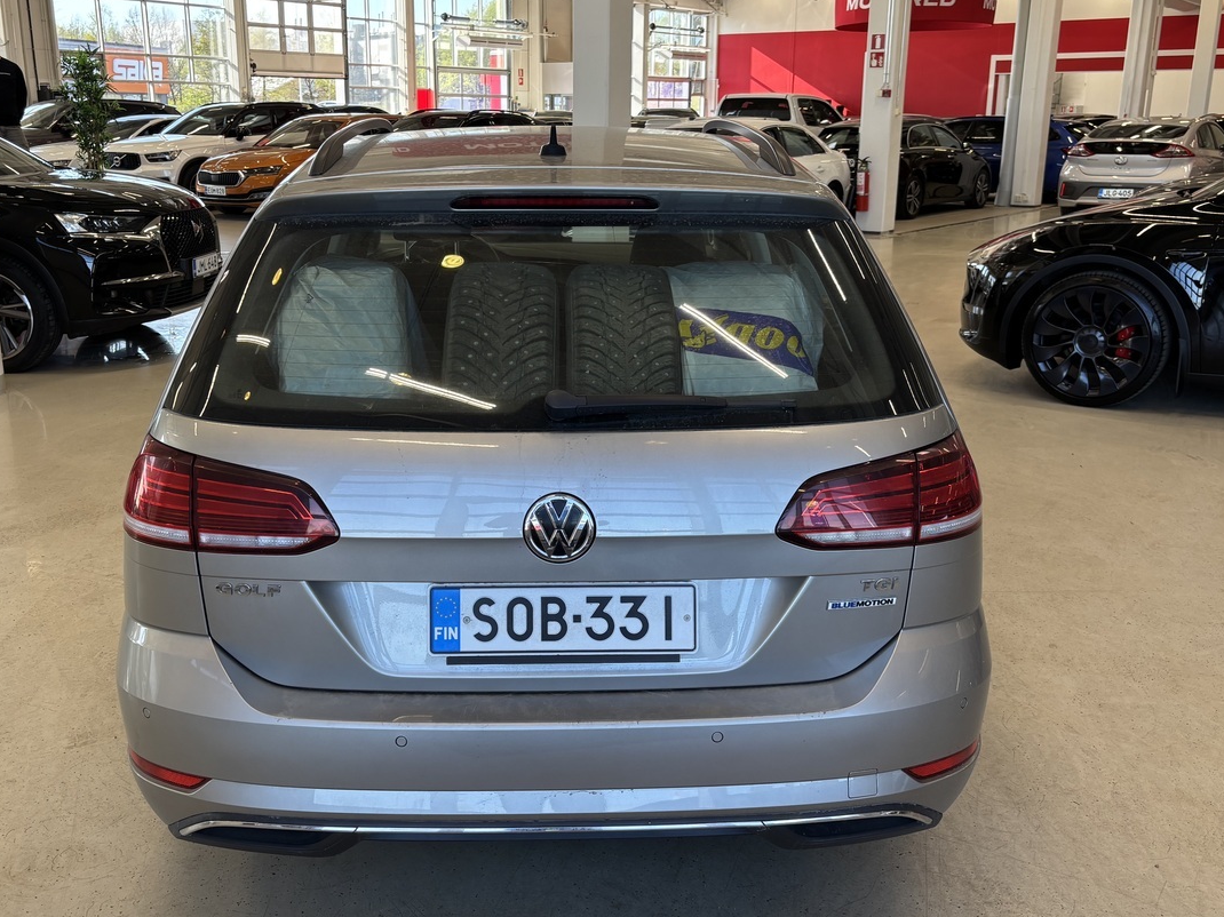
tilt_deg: -15.8
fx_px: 1237
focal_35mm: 35
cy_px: 464
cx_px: 571
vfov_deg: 40.7
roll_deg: -0.1
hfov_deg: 52.6
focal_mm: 5.96
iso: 40
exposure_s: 1/107
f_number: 1.6
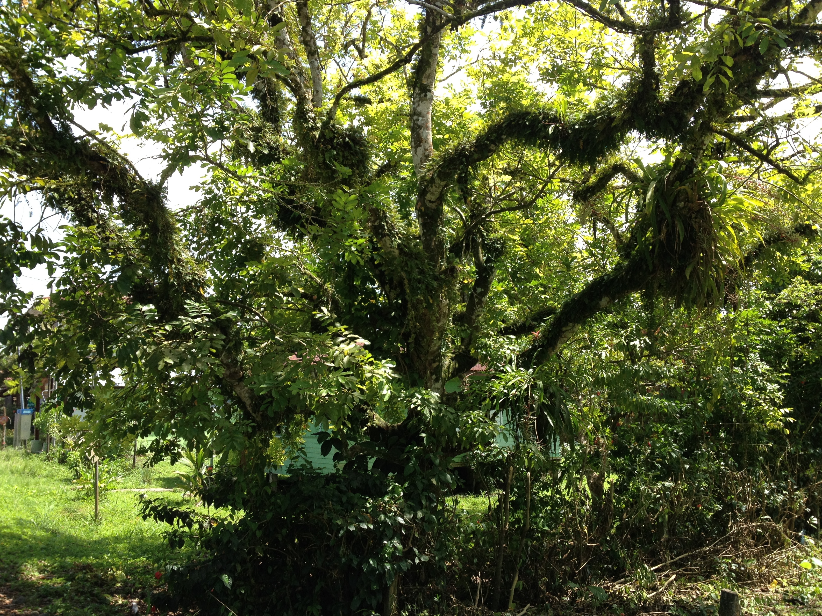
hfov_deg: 51.4
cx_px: 417
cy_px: 314
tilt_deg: +2.8
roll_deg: +0.9
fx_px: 855
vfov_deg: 39.7
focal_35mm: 36
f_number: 2.4
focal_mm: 4.28
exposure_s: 1/468
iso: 50
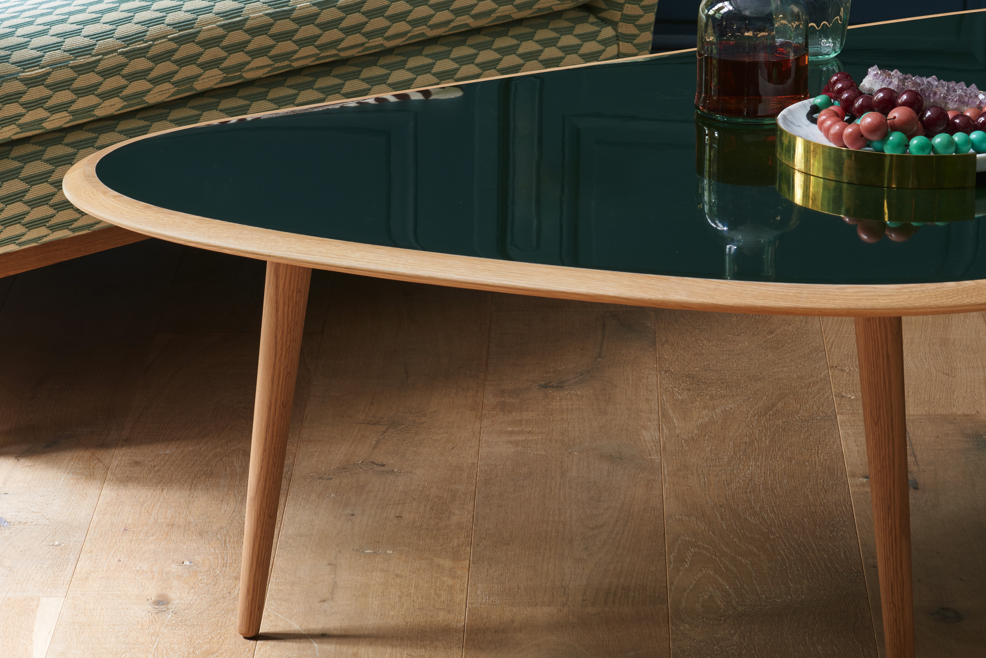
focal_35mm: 150
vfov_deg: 9.2
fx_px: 4109
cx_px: 647
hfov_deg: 13.7
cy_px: 260
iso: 64
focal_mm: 85
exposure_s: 4
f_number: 13
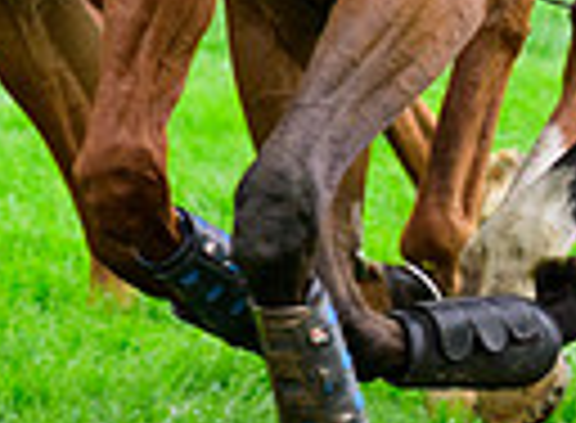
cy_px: -527
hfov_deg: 2.6
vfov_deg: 1.9
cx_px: -431
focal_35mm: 769
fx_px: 12701
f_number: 5.6
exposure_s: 1/1000
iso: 1250
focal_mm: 145
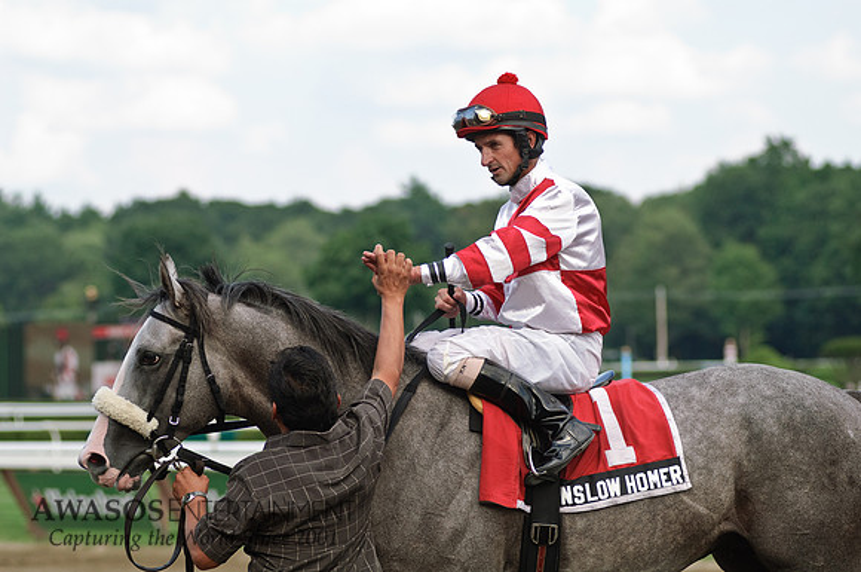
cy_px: 286
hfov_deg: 12.2
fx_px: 4012
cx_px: 430
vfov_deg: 8.1
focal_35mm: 168
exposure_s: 1/800
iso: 200
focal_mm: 112
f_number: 4
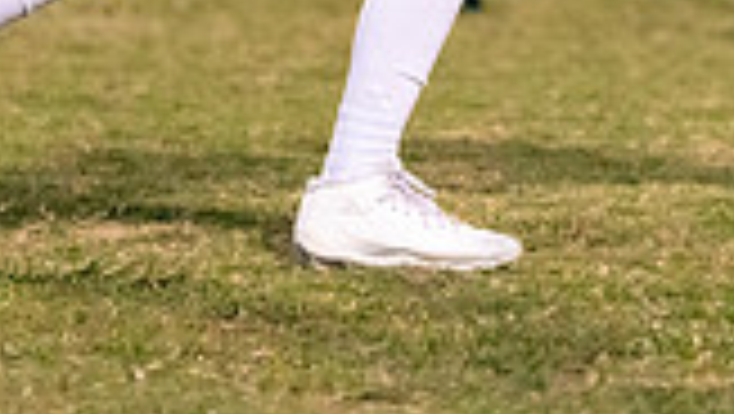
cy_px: -341
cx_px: 577
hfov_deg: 3.6
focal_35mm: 592
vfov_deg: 2.1
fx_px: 11531
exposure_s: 1/1000
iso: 4000
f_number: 2.8
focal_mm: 130
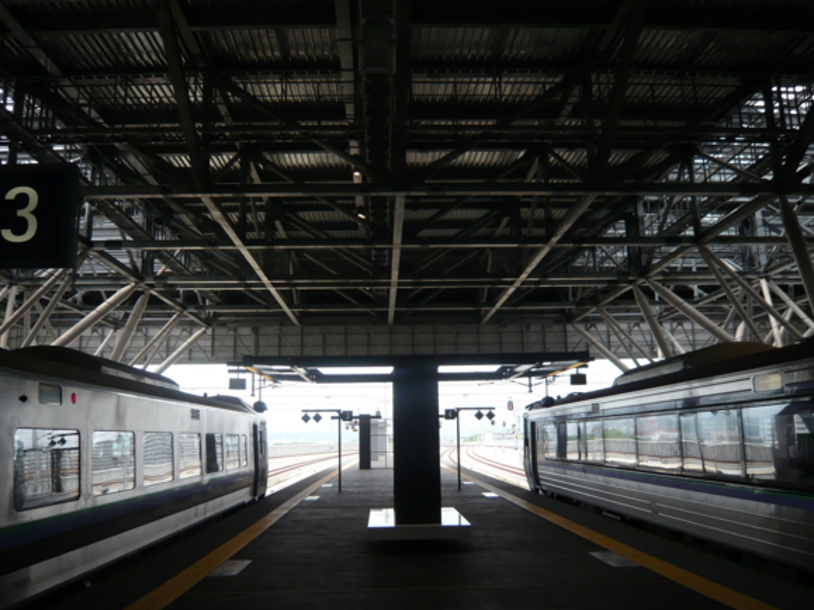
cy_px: 309
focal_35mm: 29
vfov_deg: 48.2
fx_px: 682
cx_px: 409
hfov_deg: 61.7
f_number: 2.8
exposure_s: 1/320
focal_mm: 4.6
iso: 100
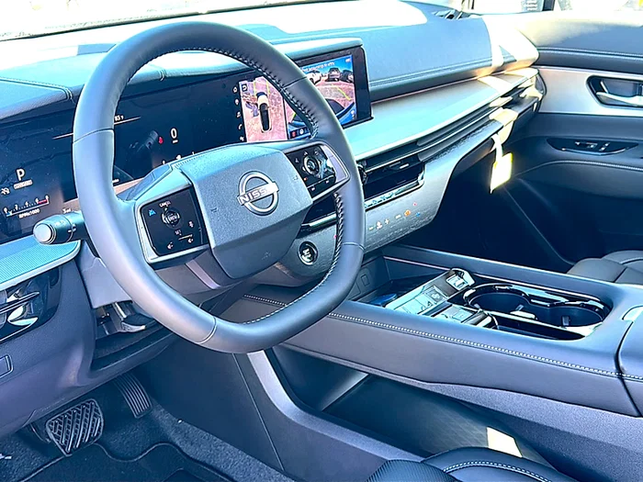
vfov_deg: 40.7
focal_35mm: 35
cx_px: 322
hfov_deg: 52.6
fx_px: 650
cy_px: 241
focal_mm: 6.86
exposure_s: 1/52
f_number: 1.78
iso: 50
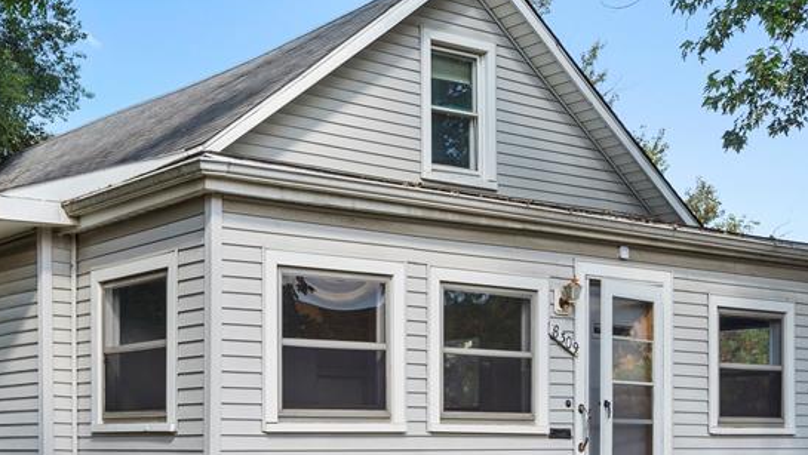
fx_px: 1265
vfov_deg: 20.2
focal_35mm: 59
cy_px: 348
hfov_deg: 35.0
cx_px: 248
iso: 100
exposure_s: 1/500
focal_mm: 30
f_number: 4
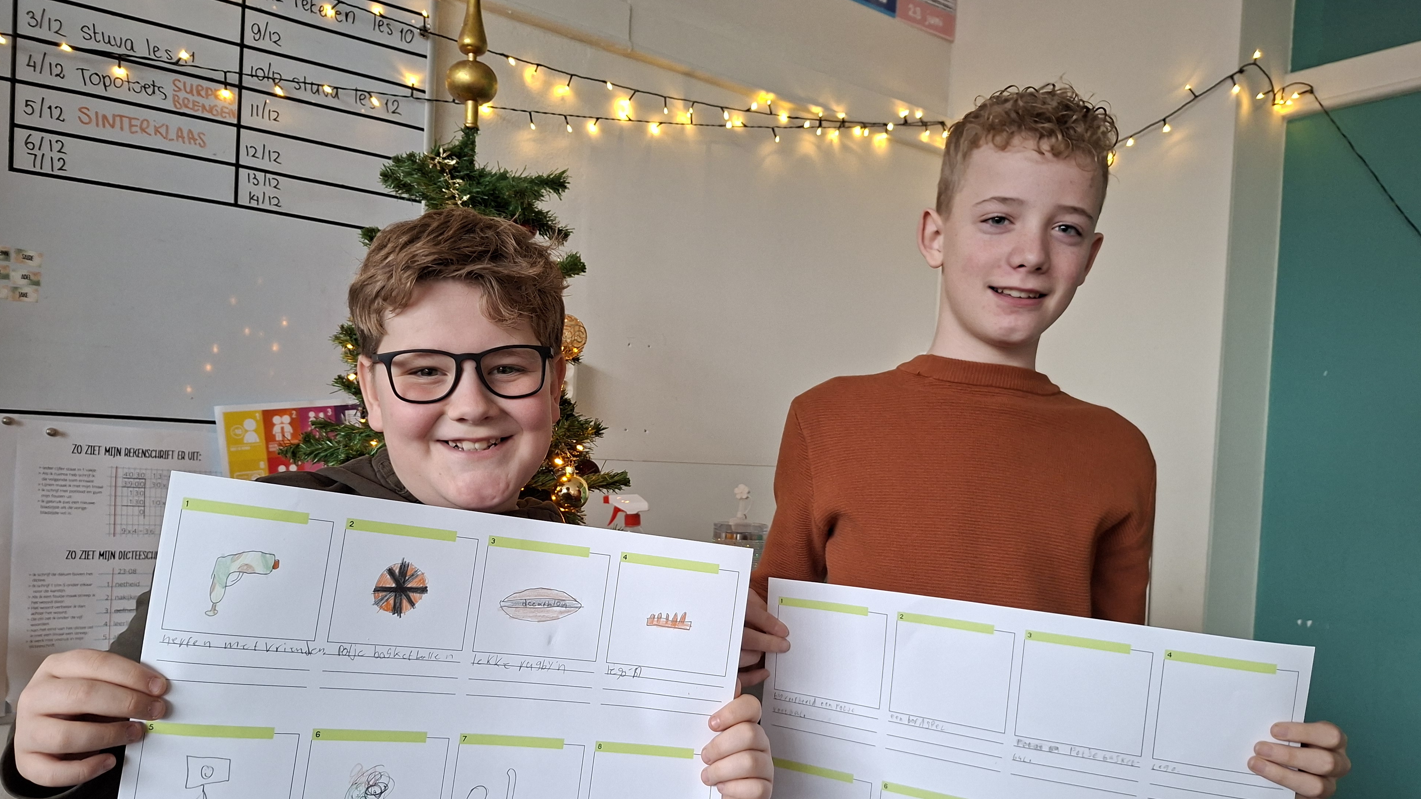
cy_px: 496
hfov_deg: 71.9
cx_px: 686
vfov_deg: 44.0
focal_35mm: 26
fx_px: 980
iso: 320
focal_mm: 5.54
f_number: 1.8
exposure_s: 1/100
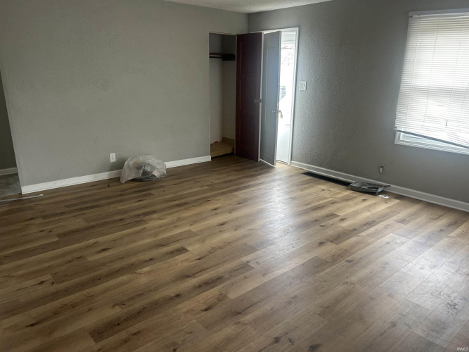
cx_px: 234
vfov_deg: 53.0
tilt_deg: -15.7
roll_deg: +0.3
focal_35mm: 26
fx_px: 352
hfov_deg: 67.3
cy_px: 176
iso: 125
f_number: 1.5
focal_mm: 5.7
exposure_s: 1/121
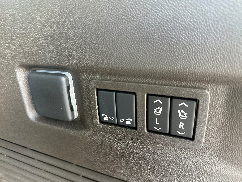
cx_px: 121
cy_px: 91
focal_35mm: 24
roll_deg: -0.2
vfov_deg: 56.8
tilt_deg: -21.4
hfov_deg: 71.6
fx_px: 168
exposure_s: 1/60
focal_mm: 6.86
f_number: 1.78
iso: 320
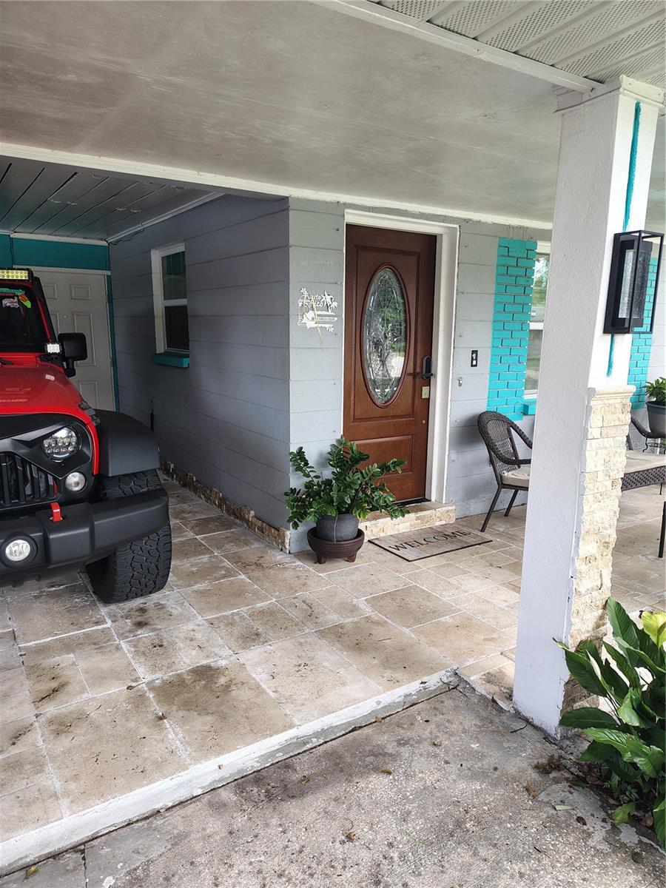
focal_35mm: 24
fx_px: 616
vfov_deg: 71.6
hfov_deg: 56.8
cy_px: 444
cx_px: 333
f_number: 1.8
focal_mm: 5.56
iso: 100
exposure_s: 1/120
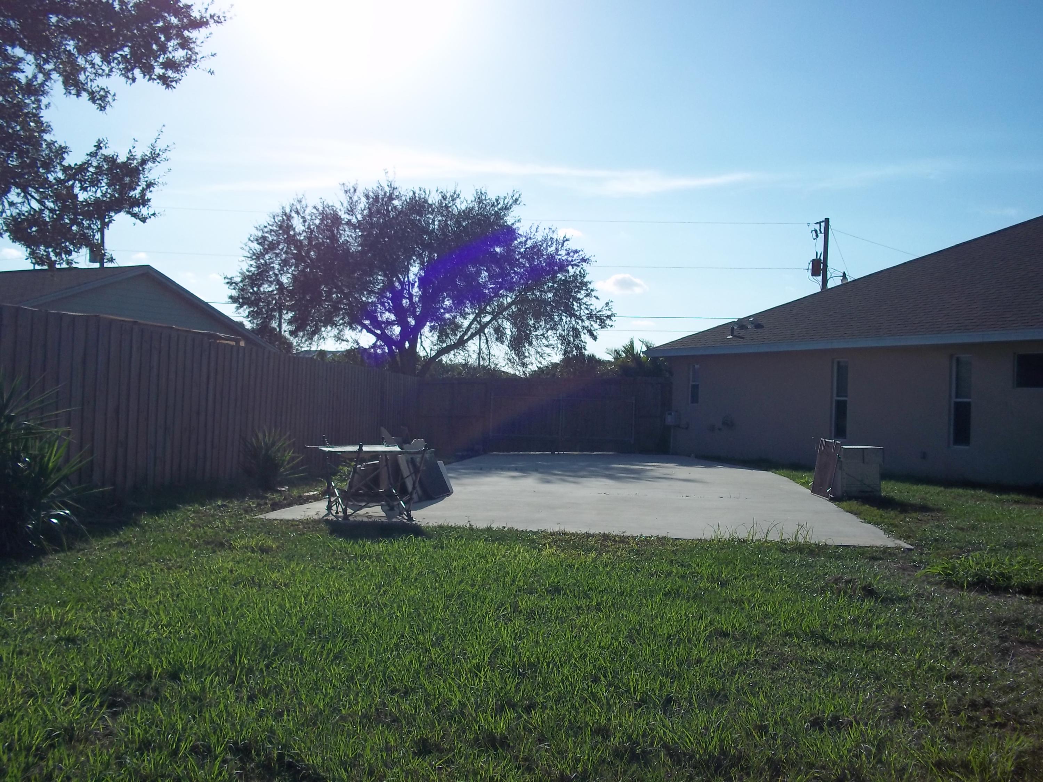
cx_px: 522
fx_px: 1085
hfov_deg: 51.4
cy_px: 391
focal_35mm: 36
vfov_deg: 39.7
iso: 80
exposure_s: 1/400
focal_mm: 6.5
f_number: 8
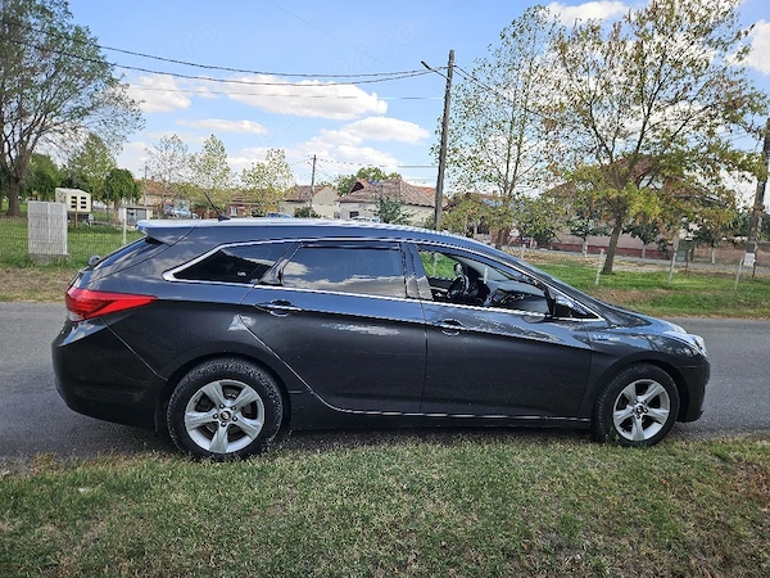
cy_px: 289
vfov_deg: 58.9
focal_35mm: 23
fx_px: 512
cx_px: 385
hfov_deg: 73.9
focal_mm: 5.4
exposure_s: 1/714
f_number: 1.8
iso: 25
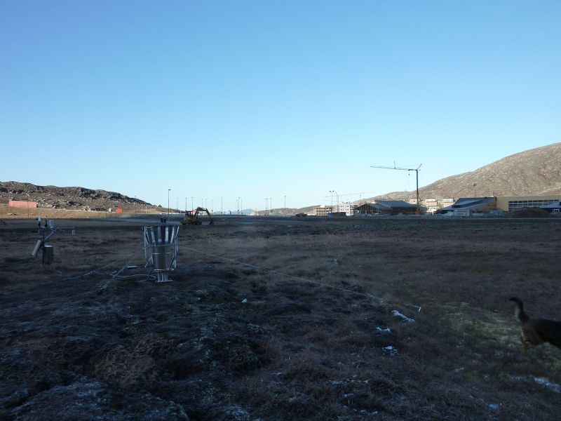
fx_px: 405
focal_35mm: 25
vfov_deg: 54.9
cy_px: 210
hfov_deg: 69.4
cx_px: 280
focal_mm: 4.1
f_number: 4
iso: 125
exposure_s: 1/400
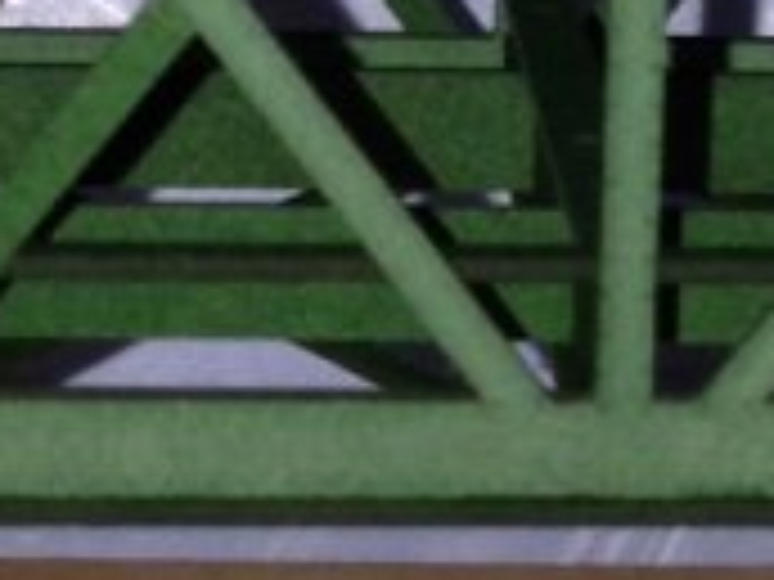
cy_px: -34
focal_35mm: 173
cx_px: 567
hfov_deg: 11.4
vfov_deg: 8.5
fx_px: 3868
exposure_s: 1/93
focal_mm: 4.12
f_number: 2.4
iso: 50
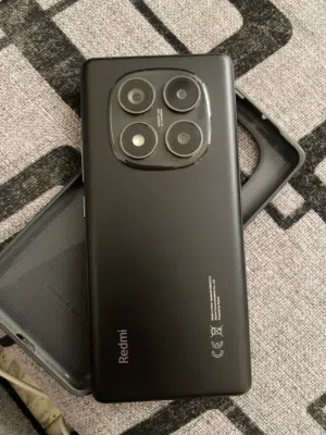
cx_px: 163
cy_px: 218
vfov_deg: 67.3
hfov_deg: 53.1
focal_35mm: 26
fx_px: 326
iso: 1000
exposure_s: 1/30
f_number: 1.8
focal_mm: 4.25
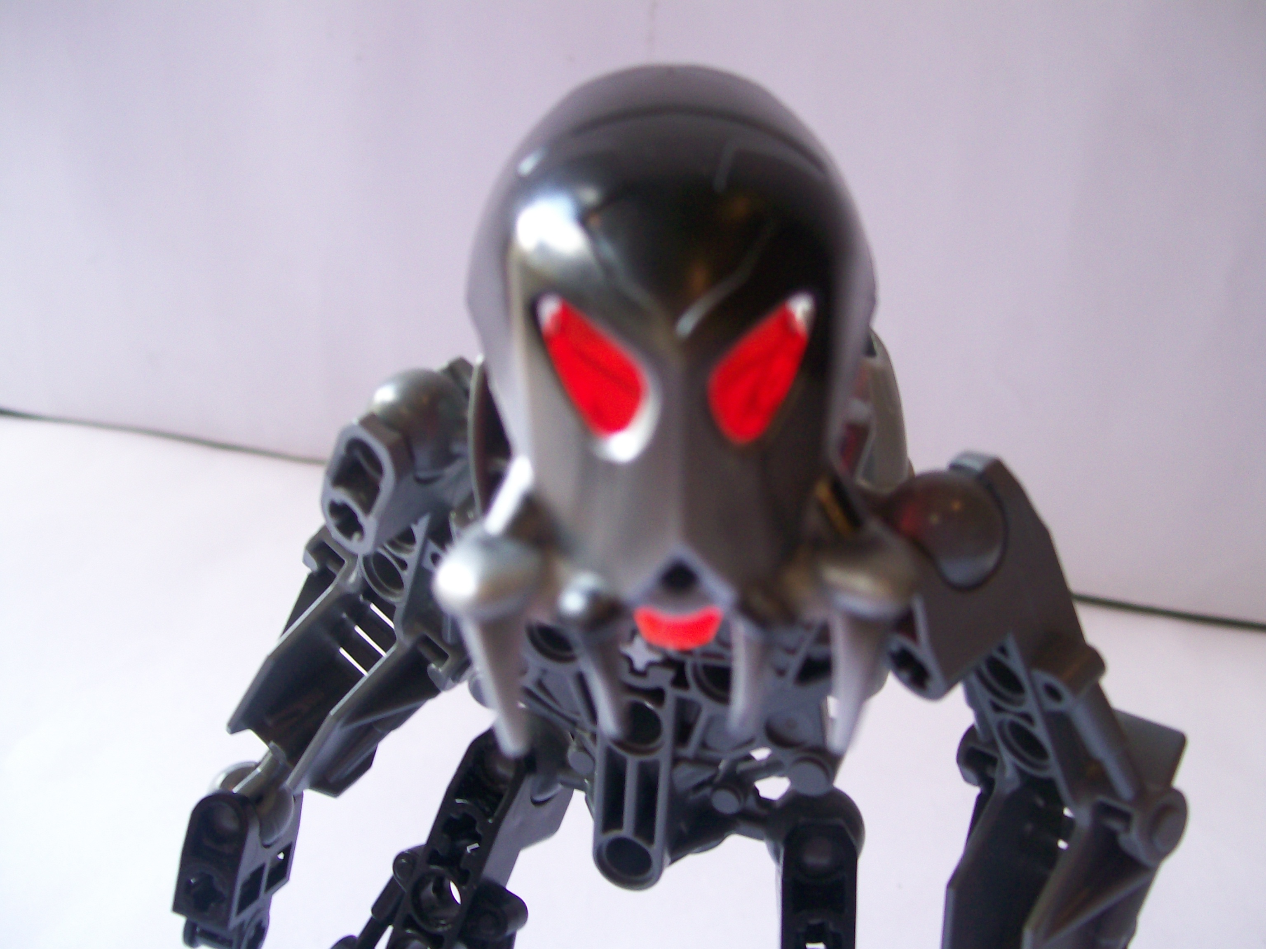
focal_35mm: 36
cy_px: 474
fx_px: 1317
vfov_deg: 39.7
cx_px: 633
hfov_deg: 51.4
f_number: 2.7
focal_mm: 6
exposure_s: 1/33.2
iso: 80
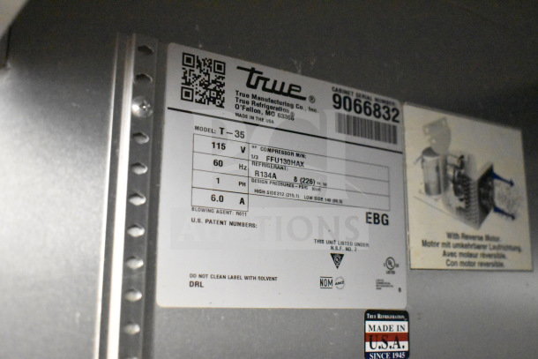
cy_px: 180
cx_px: 269
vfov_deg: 30.9
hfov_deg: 45.0
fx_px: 650
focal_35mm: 44
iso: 18000
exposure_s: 1/50
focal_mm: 29
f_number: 4.2
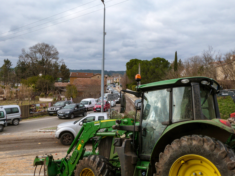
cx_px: 118
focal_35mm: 33
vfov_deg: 42.9
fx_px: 224
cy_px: 88
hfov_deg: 55.4
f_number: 5.6
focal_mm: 5.8
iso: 100
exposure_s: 1/125
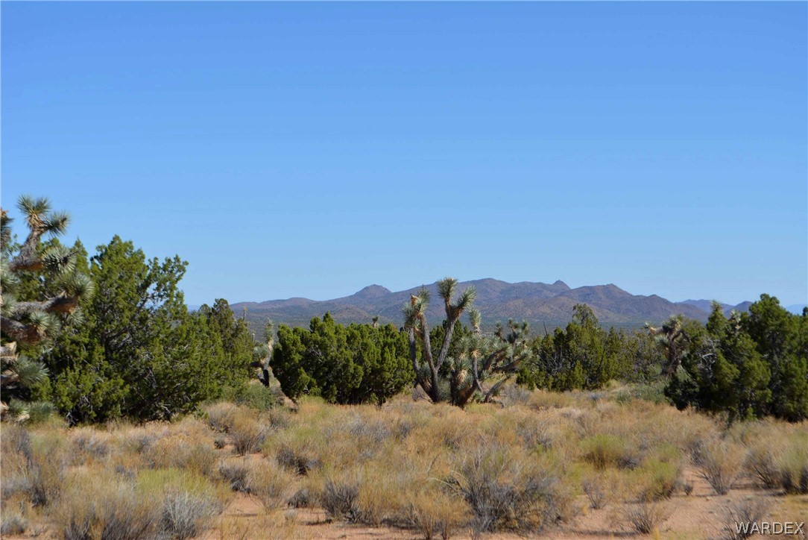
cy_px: 270
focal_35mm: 82
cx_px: 404
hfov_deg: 24.6
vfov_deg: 16.6
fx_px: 1853
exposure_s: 1/320
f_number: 9
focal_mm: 55
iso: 100
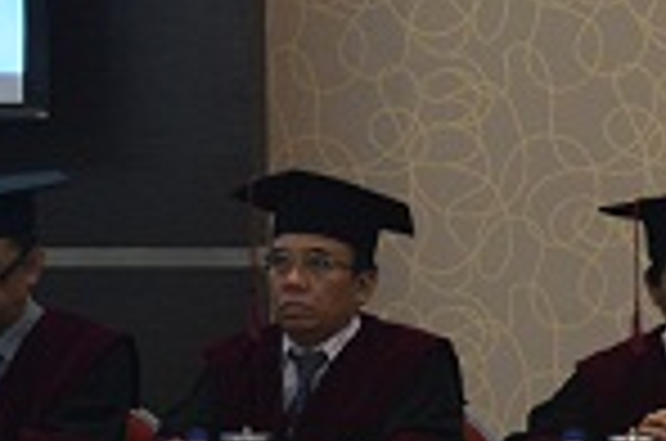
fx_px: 3489
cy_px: 531
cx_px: 981
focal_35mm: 189
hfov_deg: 10.5
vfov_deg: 7.2
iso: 640
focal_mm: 26
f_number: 4.2
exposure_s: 1/15
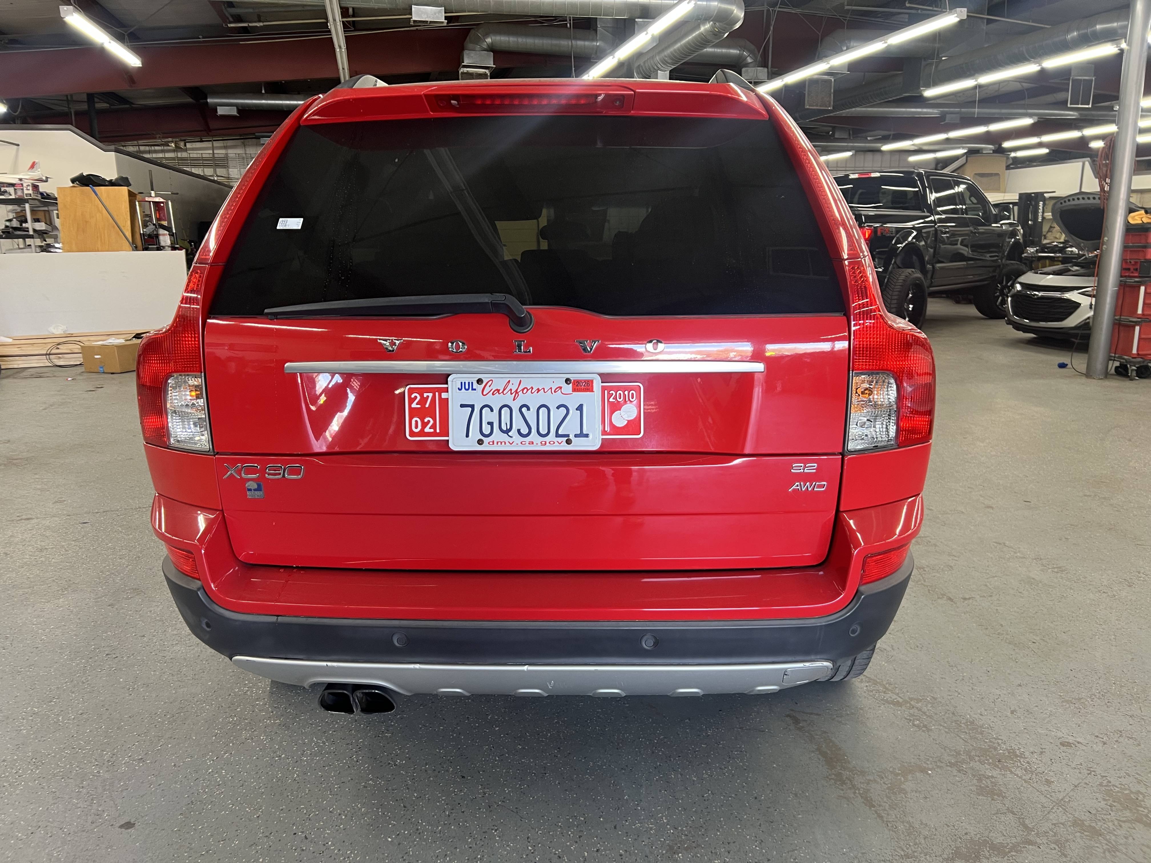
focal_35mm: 26
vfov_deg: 53.1
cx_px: 576
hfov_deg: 67.3
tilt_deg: -14.5
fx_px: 865
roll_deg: +0.9
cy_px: 432
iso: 80
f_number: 1.5
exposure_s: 1/60
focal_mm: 5.7
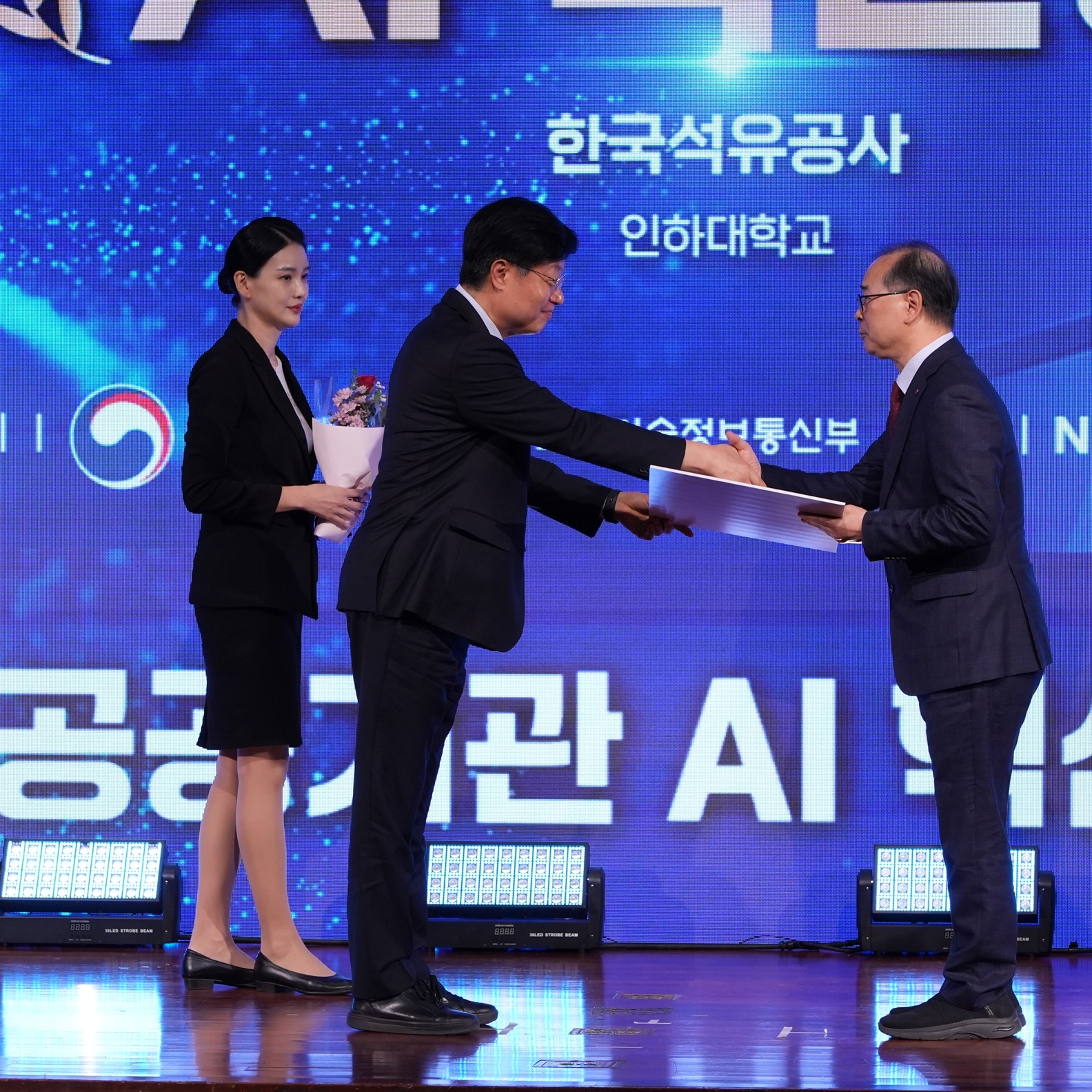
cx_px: 663
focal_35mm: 169
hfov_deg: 10.3
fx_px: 6032
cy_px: 548
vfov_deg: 10.3
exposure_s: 1/250
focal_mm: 105
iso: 1600
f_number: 5.6
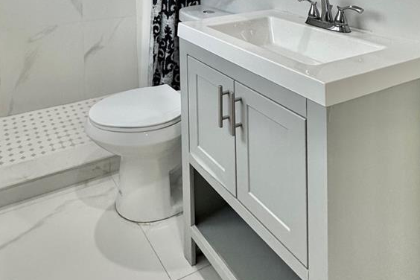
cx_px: 127
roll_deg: +1.2
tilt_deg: -2.5
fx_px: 362
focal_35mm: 31
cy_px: -51
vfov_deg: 34.5
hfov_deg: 58.4
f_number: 2.2
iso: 160
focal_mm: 2.22
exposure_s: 1/120
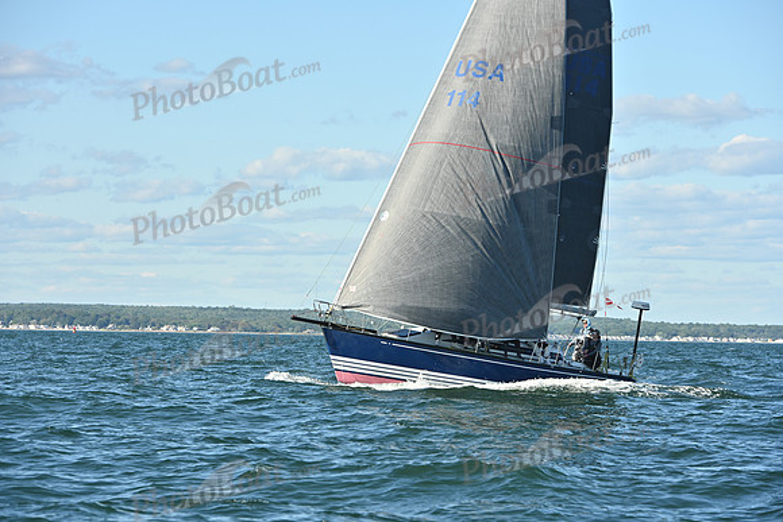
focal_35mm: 145
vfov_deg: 9.5
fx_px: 3154
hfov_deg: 14.2
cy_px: 261
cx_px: 392
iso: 320
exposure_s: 1/1250
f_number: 7.1
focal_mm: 145
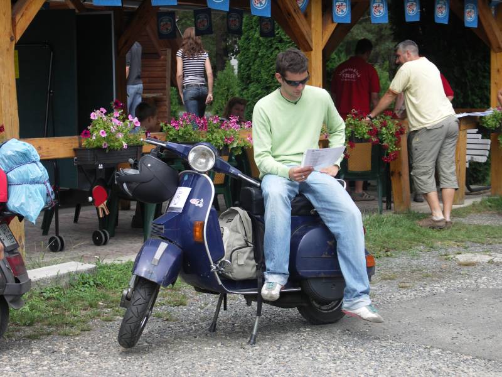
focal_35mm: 88
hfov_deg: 22.3
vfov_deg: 16.8
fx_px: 1276
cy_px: 188
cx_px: 251
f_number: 3.5
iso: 50
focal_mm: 22.7
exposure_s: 1/400
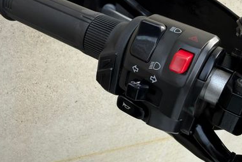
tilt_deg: -26.2
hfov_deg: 46.1
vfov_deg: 31.9
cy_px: 73
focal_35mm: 42
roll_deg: -16.9
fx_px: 283
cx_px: 145
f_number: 2.2
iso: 40
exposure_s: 1/155
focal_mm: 2.22
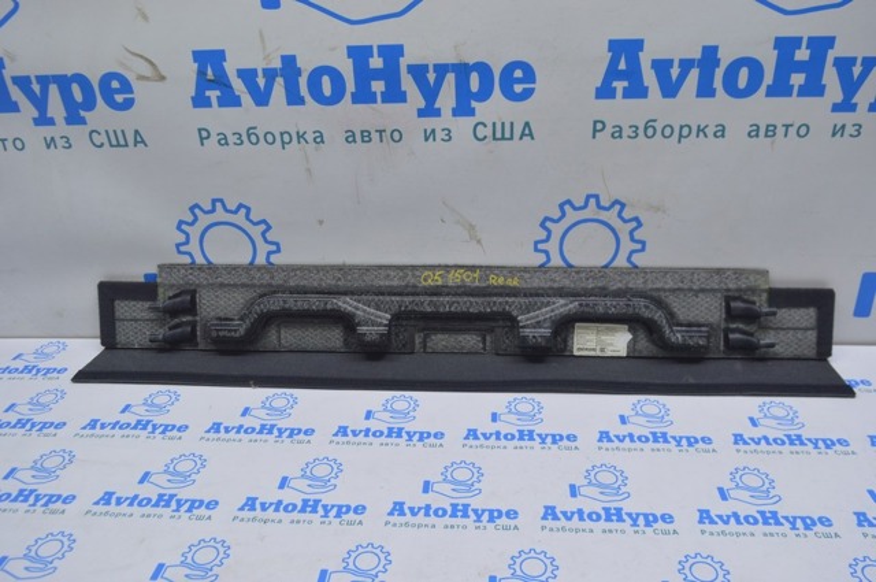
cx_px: 438
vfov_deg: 43.5
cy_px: 291
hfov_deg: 62.0
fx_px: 729
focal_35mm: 30
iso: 400
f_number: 5.6
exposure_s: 1/25
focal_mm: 20
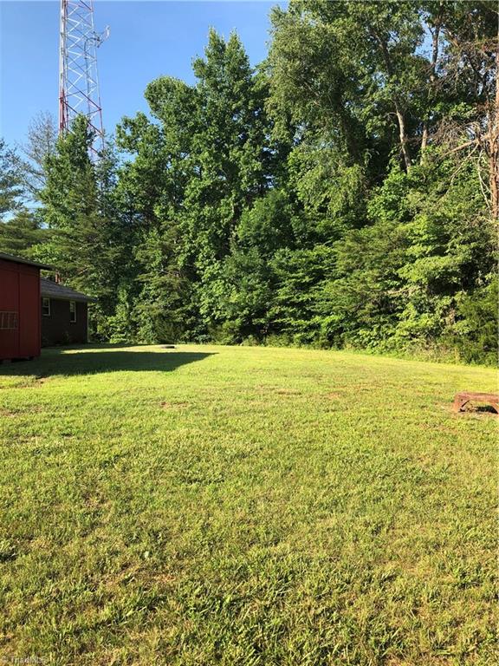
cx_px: 250
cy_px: 333
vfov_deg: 63.4
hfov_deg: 49.7
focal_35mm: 28
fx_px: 538
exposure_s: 1/623
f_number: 1.8
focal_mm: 3.99
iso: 20
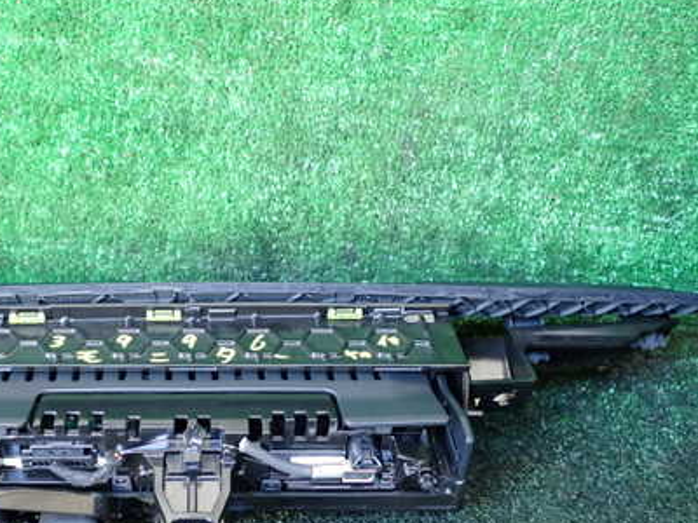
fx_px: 907
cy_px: 354
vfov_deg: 31.9
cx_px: 218
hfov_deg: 41.4
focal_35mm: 45
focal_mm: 5.4
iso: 400
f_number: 2.3
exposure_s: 1/30
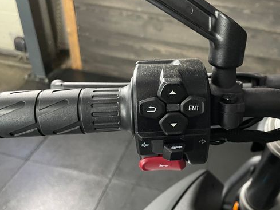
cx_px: 172
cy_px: 103
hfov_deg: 53.5
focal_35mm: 34
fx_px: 275
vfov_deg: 41.8
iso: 640
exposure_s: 1/25
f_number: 1.6
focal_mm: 4.2
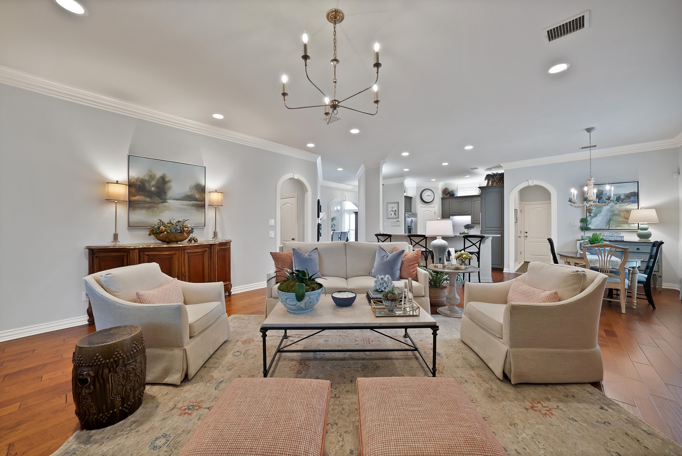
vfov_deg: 90.1
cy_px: 228
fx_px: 227
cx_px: 341
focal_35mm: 12
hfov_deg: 112.6
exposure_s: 1/1.25
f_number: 9
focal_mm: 12
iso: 640
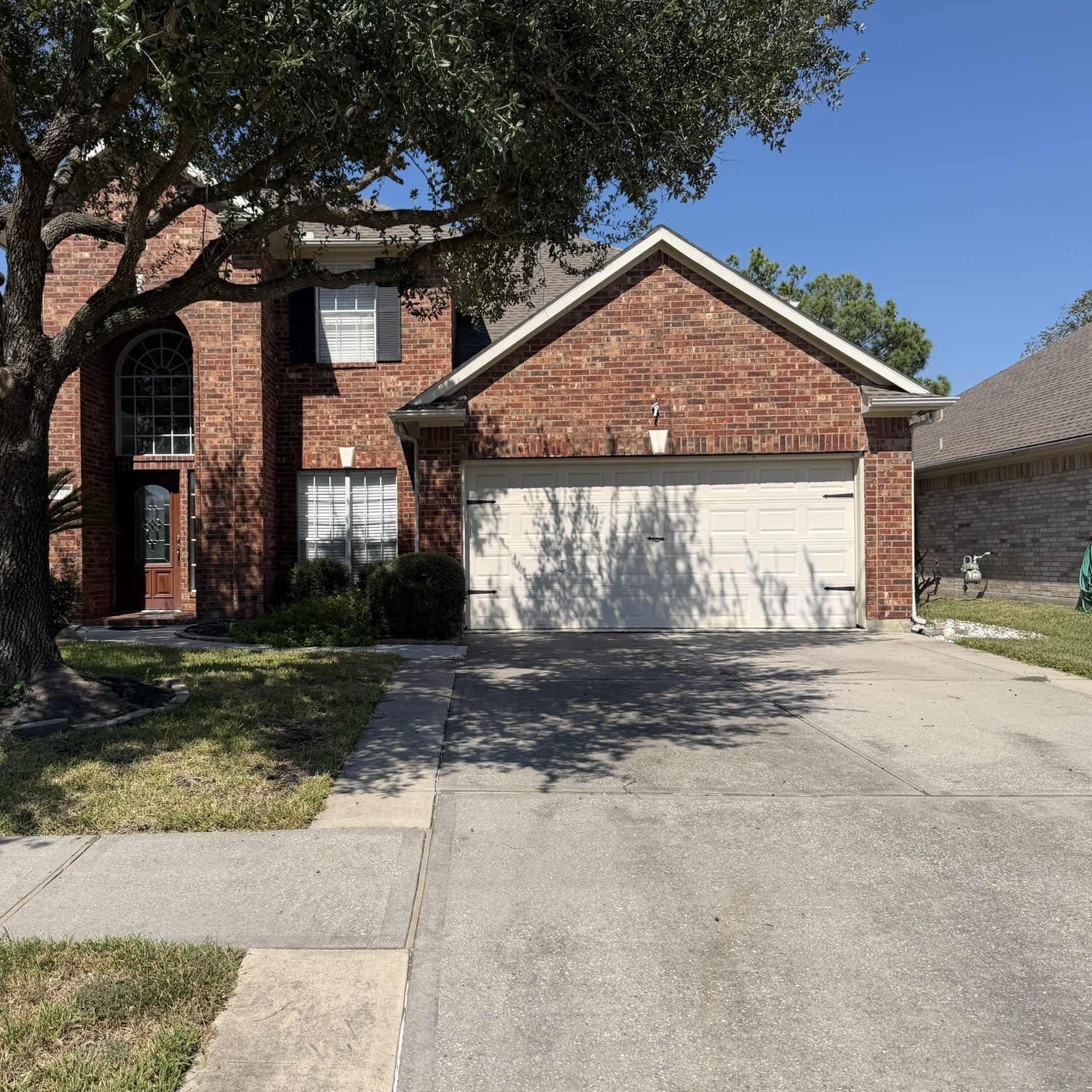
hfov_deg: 55.1
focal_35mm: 29
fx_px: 1035
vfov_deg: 55.6
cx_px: 426
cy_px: 553
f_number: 1.78
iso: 80
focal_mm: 6.76
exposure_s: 1/6711
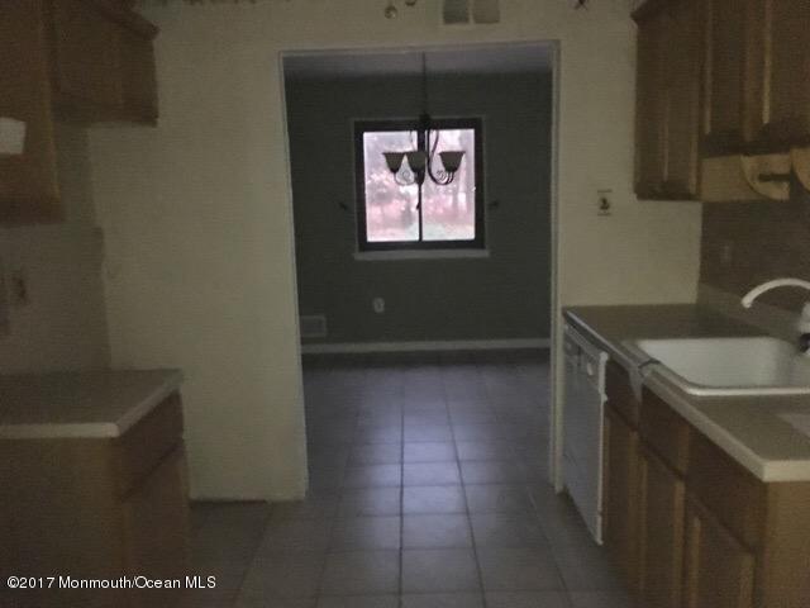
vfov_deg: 48.2
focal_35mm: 29
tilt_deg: -9.9
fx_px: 679
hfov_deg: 61.7
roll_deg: +1.3
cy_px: 304
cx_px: 405
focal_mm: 4.15
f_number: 2.2
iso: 1600
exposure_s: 1/15
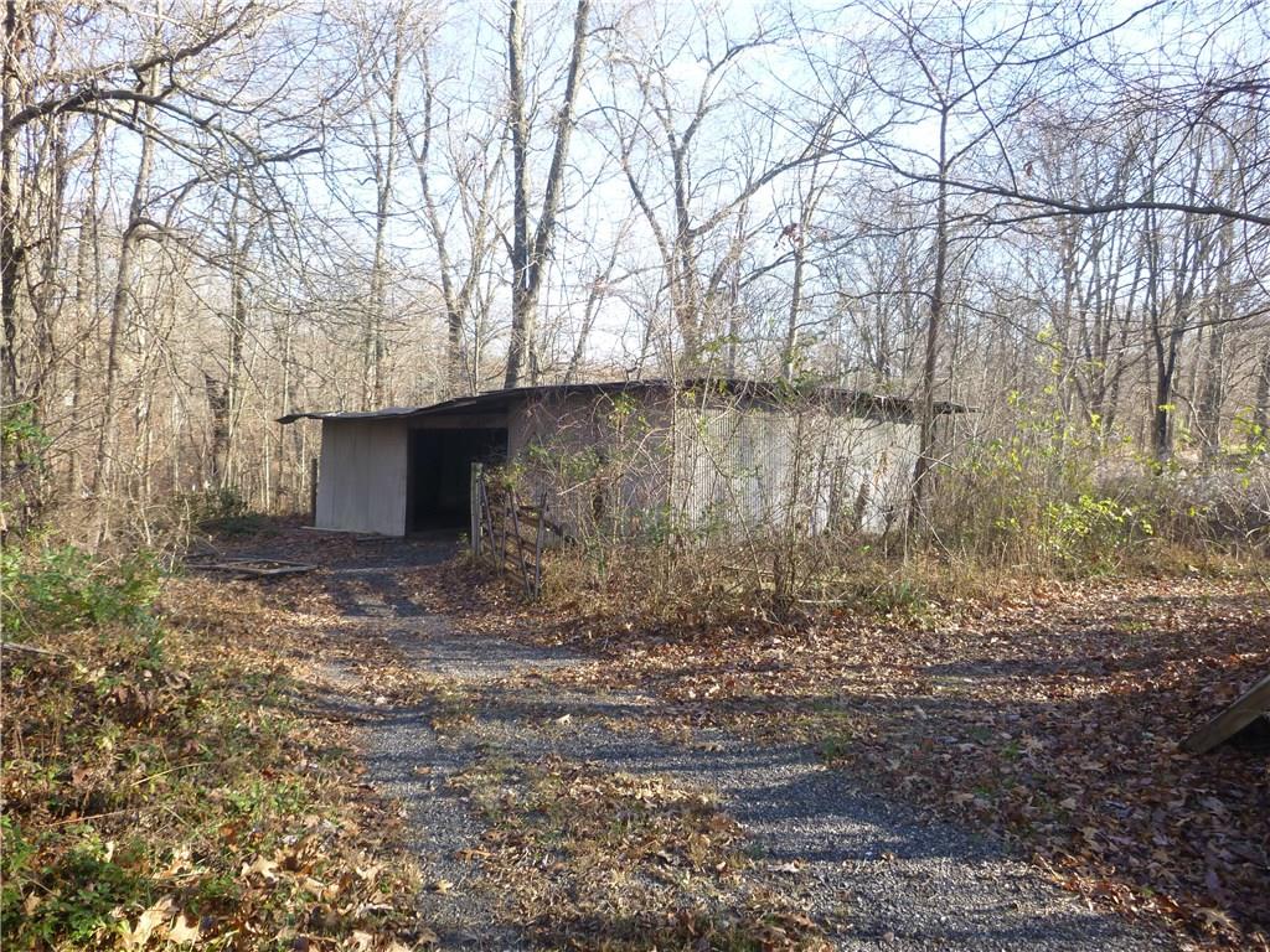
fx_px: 917
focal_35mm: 25
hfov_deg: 69.4
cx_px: 635
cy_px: 476
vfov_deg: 54.9
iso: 100
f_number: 3.9
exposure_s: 1/60
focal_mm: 4.5
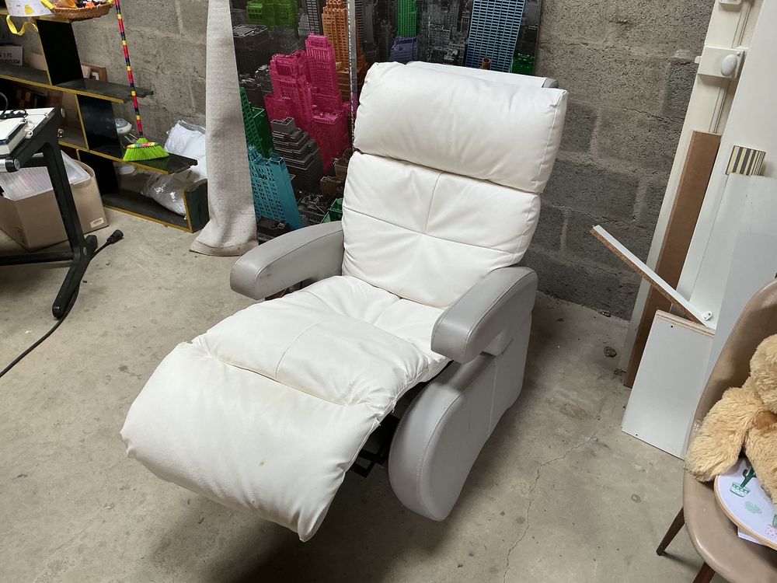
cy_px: 292
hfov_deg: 61.7
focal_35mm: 29
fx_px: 651
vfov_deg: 48.2
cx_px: 388
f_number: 1.8
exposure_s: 1/60
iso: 80
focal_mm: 3
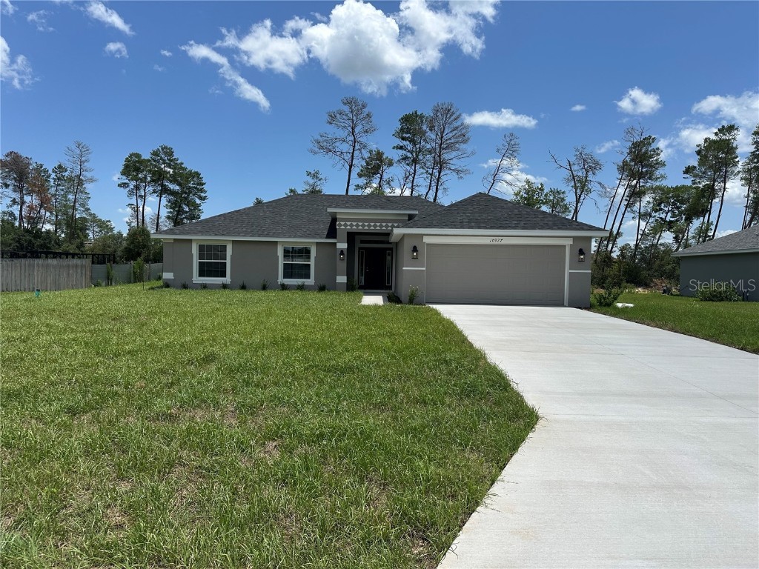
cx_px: 380
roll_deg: -1.6
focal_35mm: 24
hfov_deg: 71.6
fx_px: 526
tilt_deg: -0.6
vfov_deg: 56.8
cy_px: 284
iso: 80
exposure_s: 1/7576
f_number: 1.78
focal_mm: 6.86
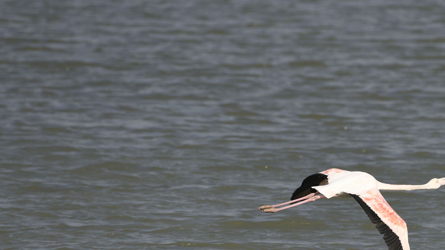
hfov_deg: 2.4
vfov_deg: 1.4
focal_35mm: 888
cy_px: 164
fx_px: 10476
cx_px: 282
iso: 400
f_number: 8
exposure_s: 1/1600
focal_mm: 600
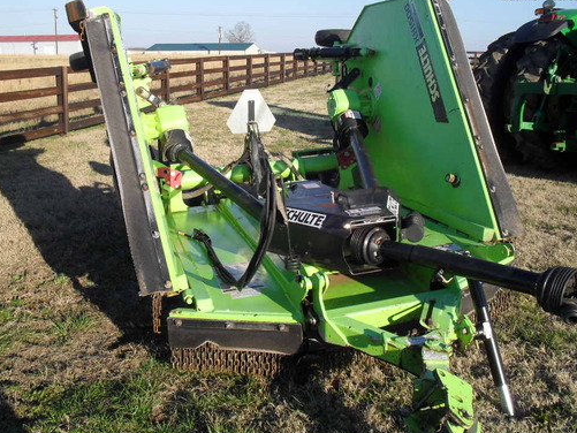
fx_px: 634
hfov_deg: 48.9
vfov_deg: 37.7
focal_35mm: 38
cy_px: 221
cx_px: 273
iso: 100
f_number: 8.4
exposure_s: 1/125
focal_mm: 6.3
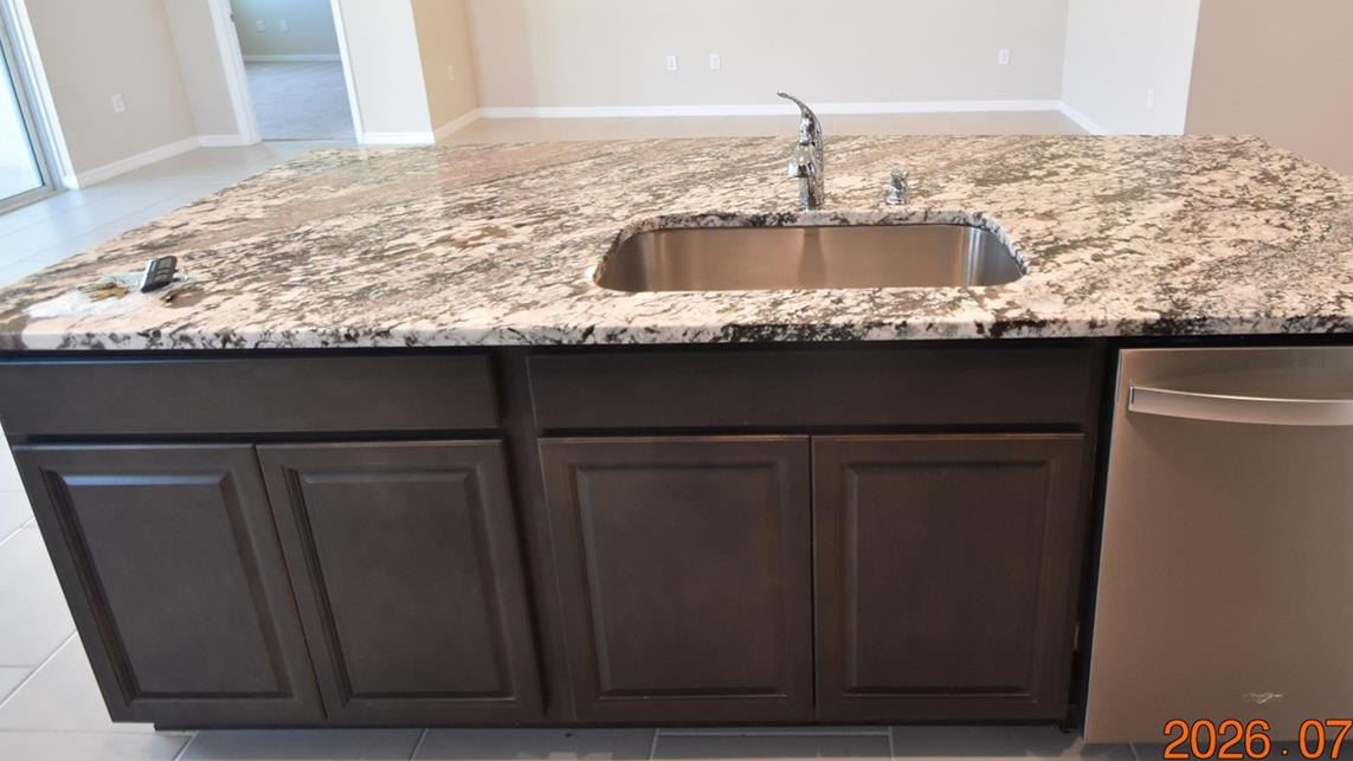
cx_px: 814
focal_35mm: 22
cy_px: 204
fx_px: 789
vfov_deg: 49.7
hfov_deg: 80.2
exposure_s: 1/90
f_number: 3.5
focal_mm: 10
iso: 800
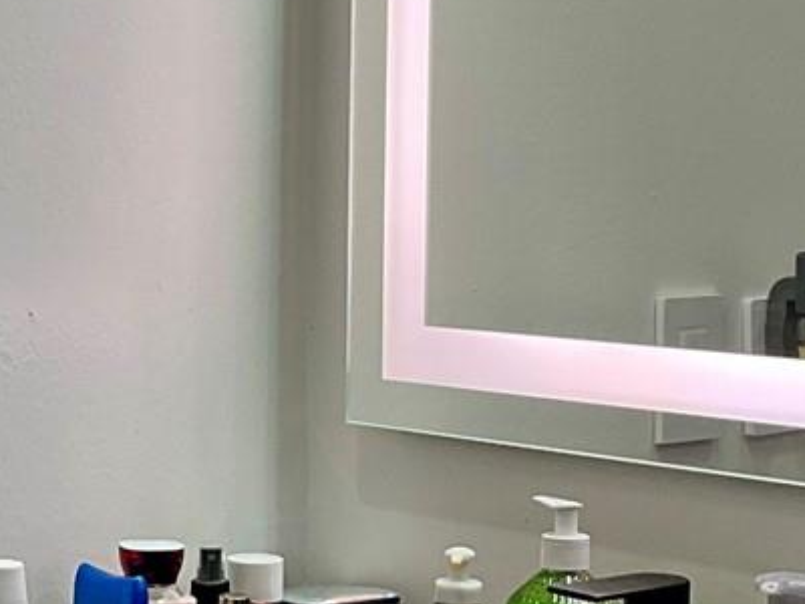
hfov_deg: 16.8
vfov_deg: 12.8
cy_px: 340
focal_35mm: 116
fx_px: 2698
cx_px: 139
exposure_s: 1/120
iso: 50
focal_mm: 3
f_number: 1.8
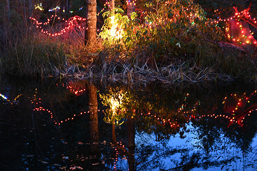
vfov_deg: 25.5
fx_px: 378
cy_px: 86
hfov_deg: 37.5
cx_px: 128
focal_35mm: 53
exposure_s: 25
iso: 160
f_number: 4
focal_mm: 53
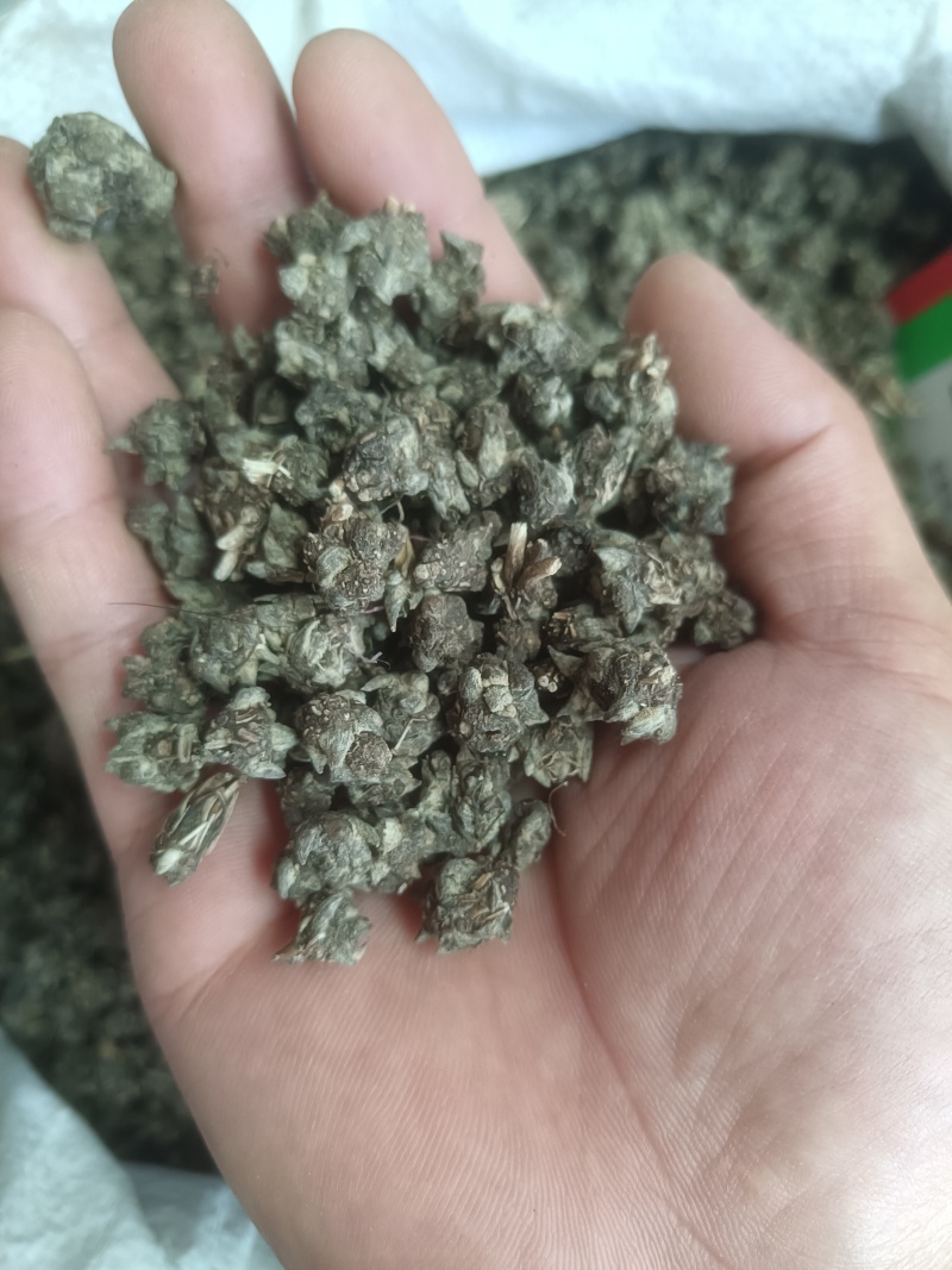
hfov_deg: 53.1
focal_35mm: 26
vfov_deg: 67.3
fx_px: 954
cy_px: 635
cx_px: 476
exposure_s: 1/100
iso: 492
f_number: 1.8
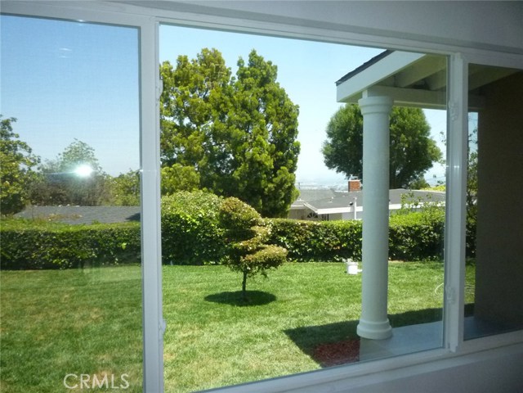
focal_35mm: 29
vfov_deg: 48.2
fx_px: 438
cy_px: 196
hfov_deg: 61.7
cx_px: 262
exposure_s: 1/800
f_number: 4
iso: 400
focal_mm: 5.2
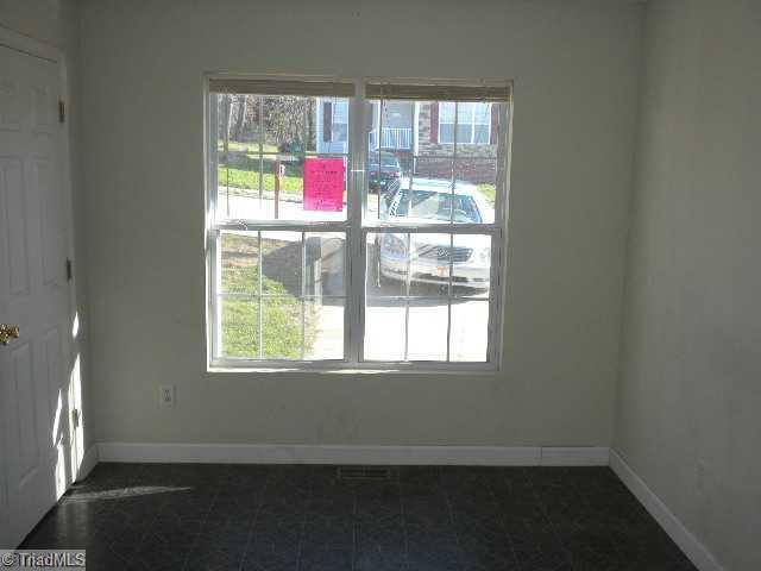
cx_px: 380
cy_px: 286
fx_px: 813
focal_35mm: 37
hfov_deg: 50.1
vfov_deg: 38.7
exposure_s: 1/164
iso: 91
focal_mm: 6.6
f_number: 3.5
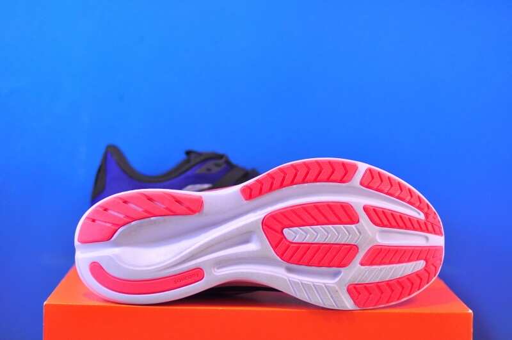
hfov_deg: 27.0
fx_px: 1065
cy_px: 170
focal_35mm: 75
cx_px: 256
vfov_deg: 18.1
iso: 250
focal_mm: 50
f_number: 2
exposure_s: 1/320
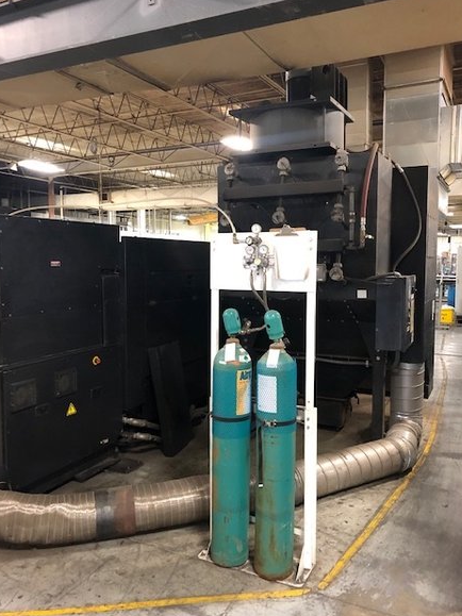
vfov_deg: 61.7
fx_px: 516
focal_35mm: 29
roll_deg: +0.7
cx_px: 234
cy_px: 309
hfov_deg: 48.2
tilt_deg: -2.4
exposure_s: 1/11
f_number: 1.8
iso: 100
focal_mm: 3.99
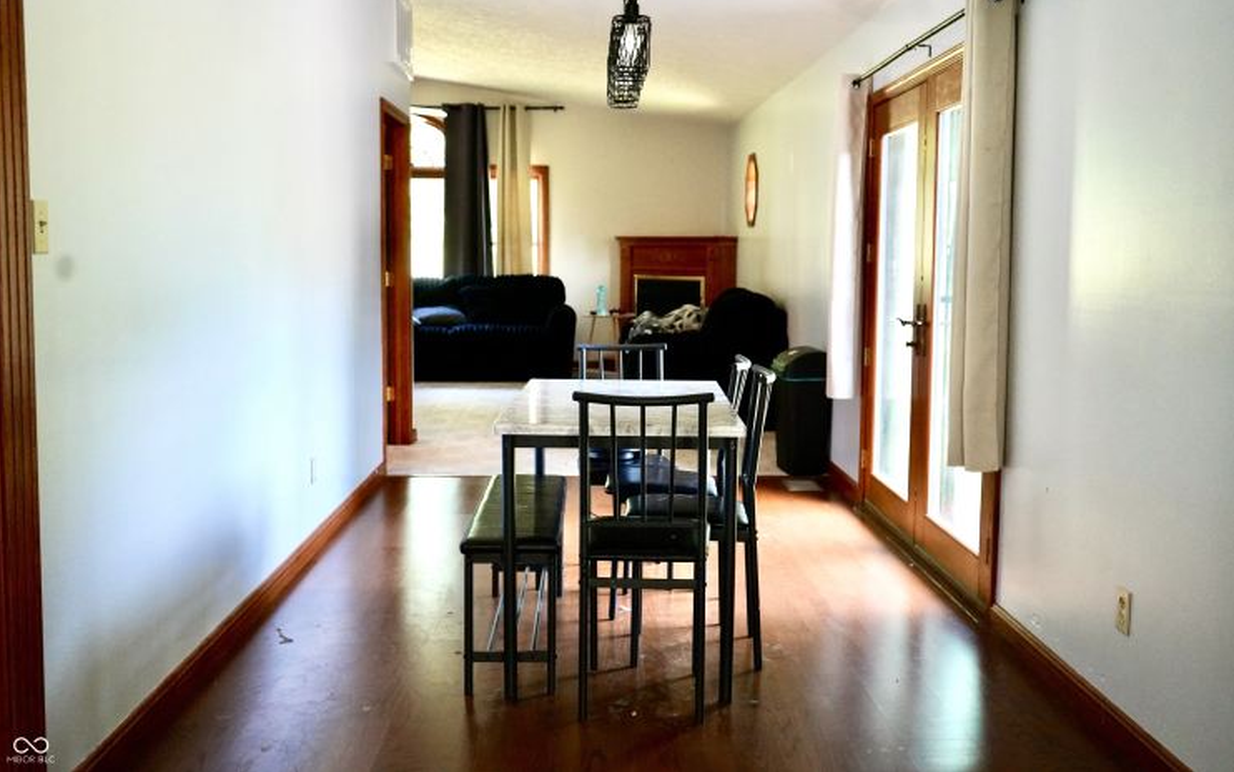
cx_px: 619
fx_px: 1144
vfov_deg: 37.3
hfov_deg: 56.7
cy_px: 358
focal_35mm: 34
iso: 6400
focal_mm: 33
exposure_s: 1/160
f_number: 4
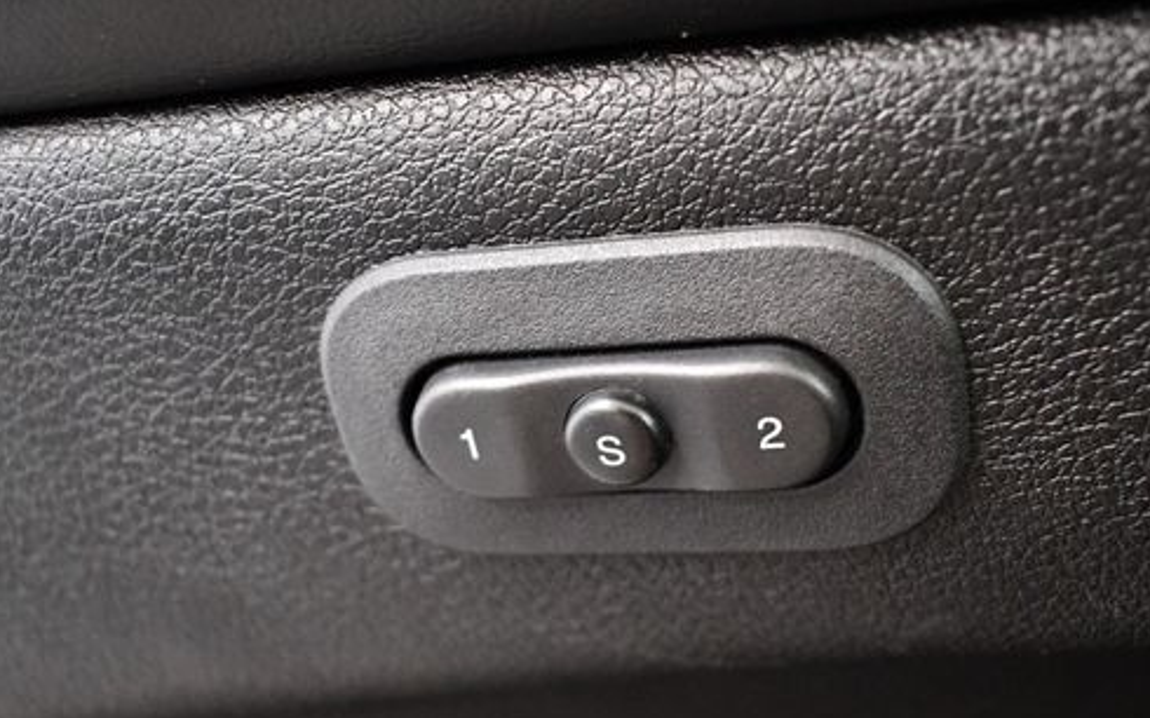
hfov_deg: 41.8
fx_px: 1504
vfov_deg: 26.8
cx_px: 627
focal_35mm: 48
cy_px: 408
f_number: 3.5
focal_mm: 18
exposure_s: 1/60
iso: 4500
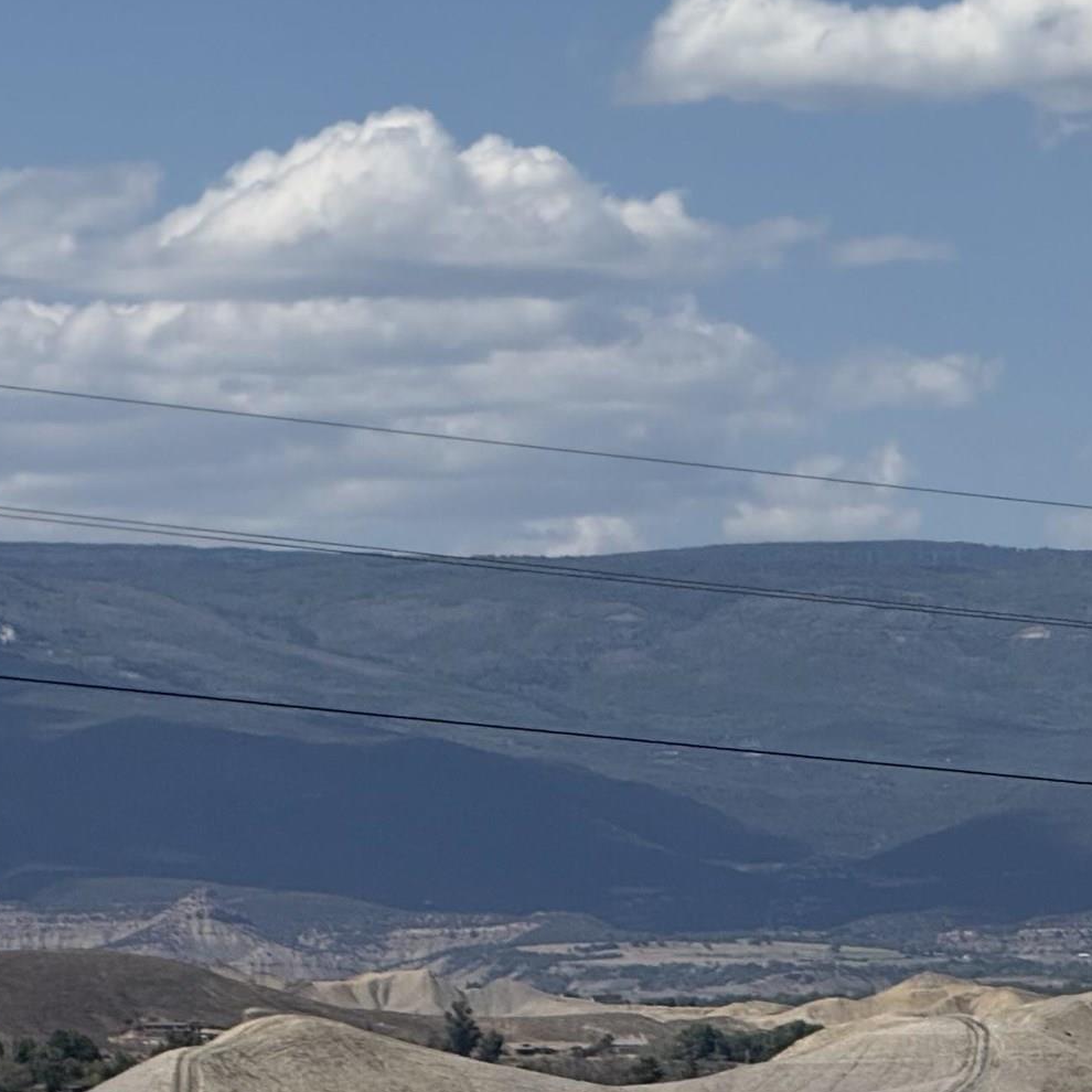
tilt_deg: +4.3
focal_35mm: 329
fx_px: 11742
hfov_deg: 5.3
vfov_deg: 5.3
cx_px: 1291
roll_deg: +1.0
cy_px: 128
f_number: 2.8
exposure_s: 1/3195
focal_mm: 15.66
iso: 50
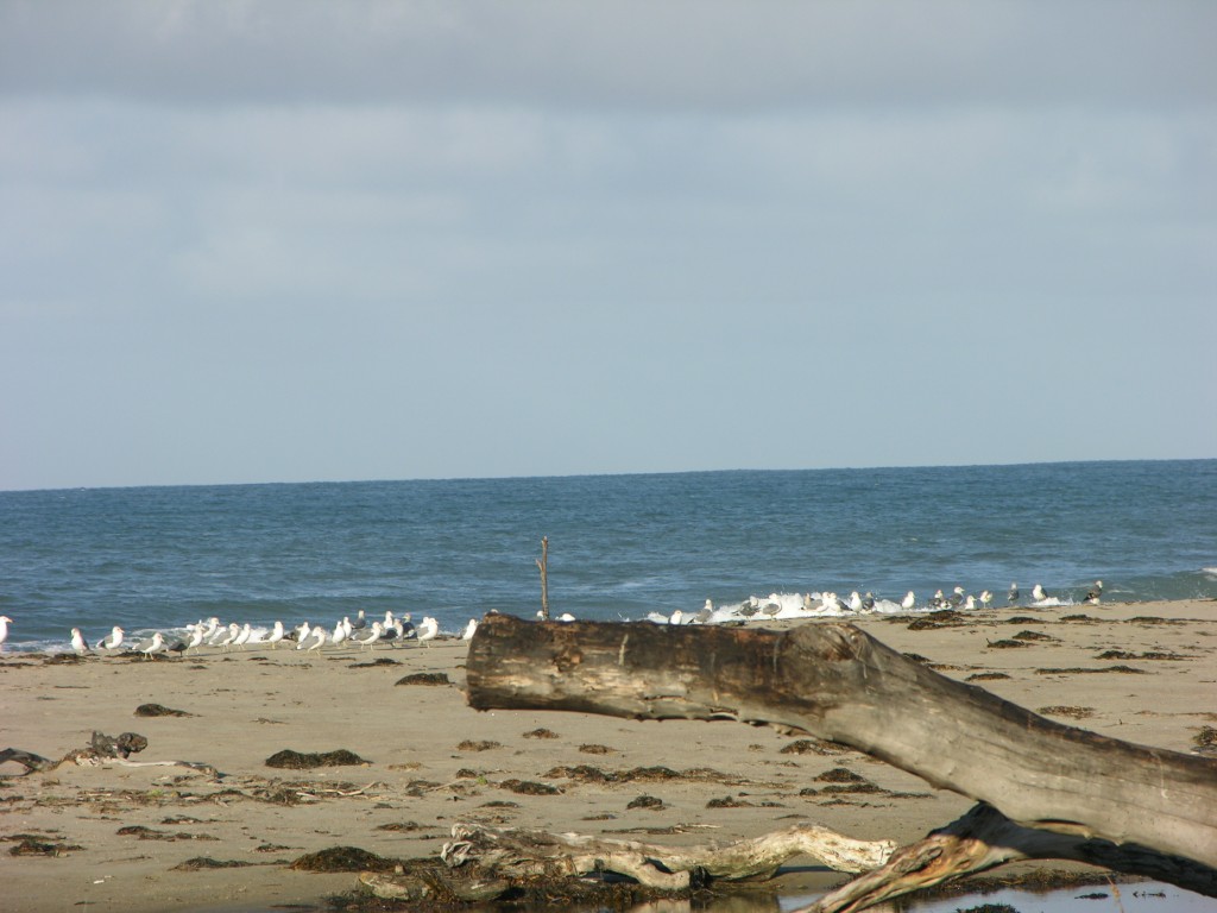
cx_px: 608
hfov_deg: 7.1
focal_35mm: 280
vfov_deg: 5.3
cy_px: 456
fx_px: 9844
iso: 50
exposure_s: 1/203
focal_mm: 71.2
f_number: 5.9
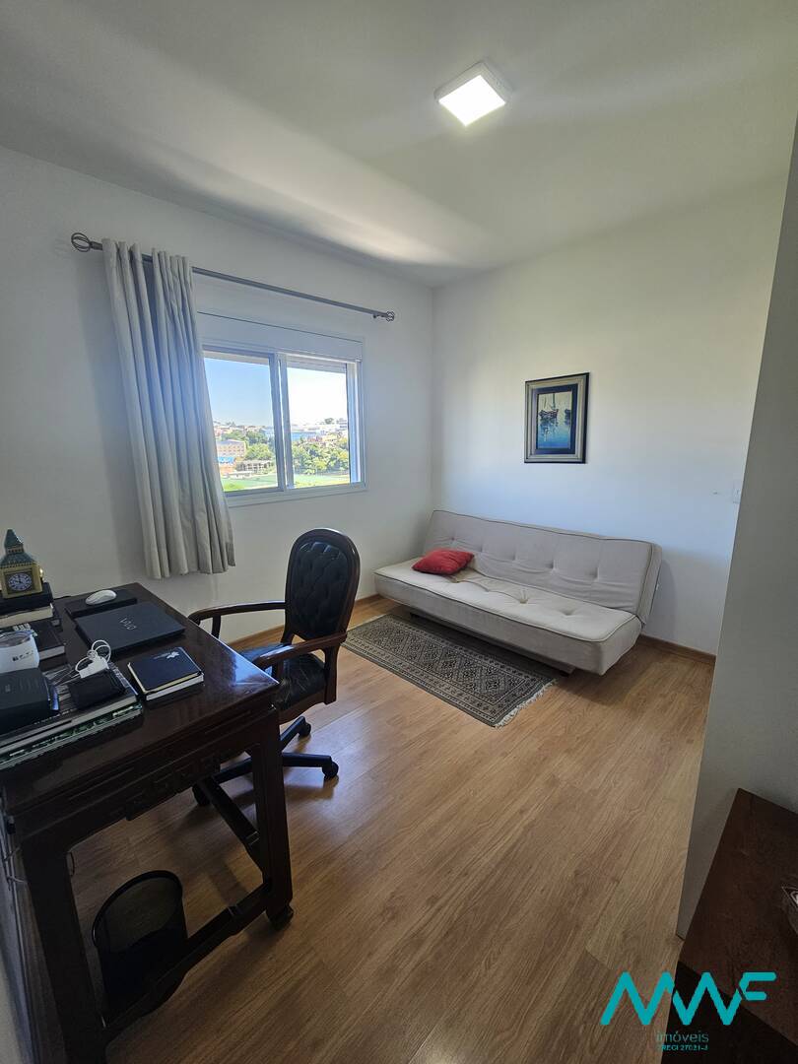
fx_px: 400
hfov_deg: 89.9
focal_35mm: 13
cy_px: 532
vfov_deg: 106.2
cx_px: 399
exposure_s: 1/60
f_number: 2.2
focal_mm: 2.2
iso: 64
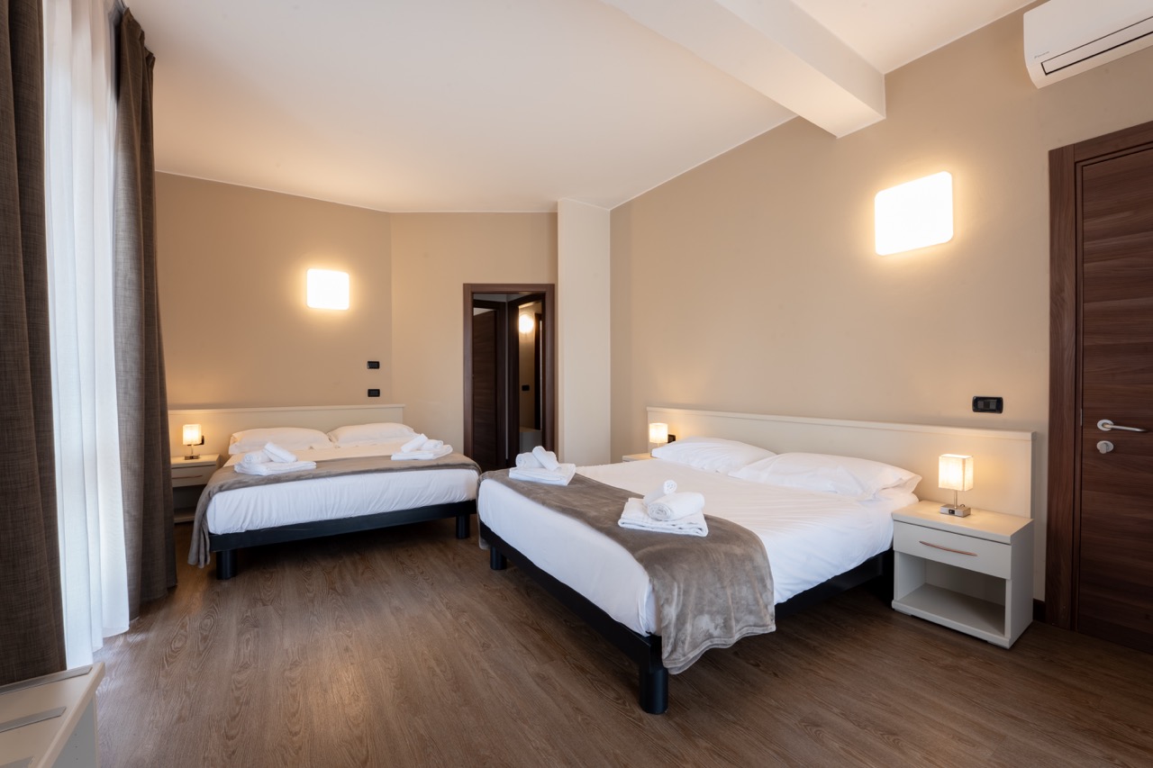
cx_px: 576
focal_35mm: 14
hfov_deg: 104.3
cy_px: 384
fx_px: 448
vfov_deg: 81.2
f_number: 18
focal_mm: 14
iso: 640
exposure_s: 1/4
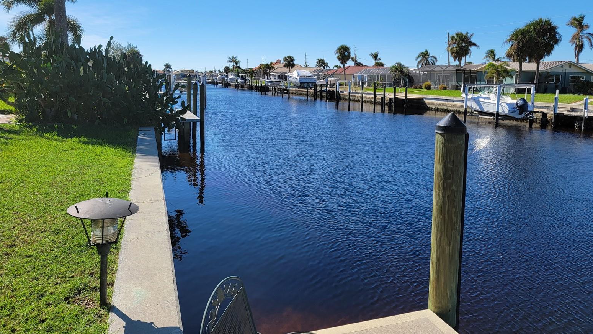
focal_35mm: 27
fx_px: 425
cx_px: 298
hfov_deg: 69.8
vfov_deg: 42.4
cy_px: 113
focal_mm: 6.7
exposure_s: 1/1064
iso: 16
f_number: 1.8
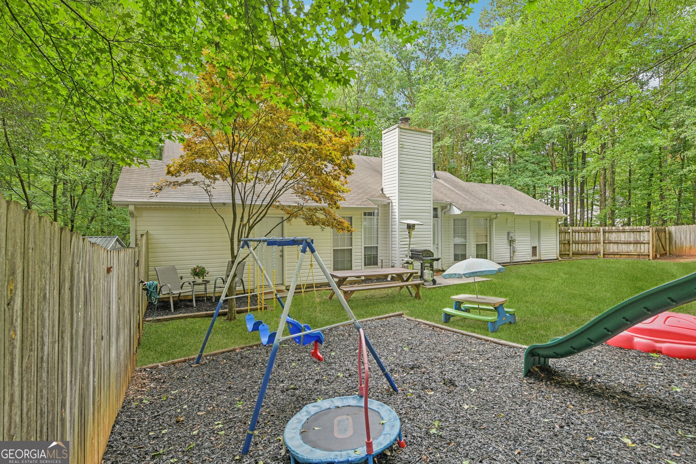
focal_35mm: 16
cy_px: 232
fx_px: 309
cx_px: 348
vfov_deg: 73.7
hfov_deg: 96.7
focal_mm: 16
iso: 400
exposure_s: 1/80
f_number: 8
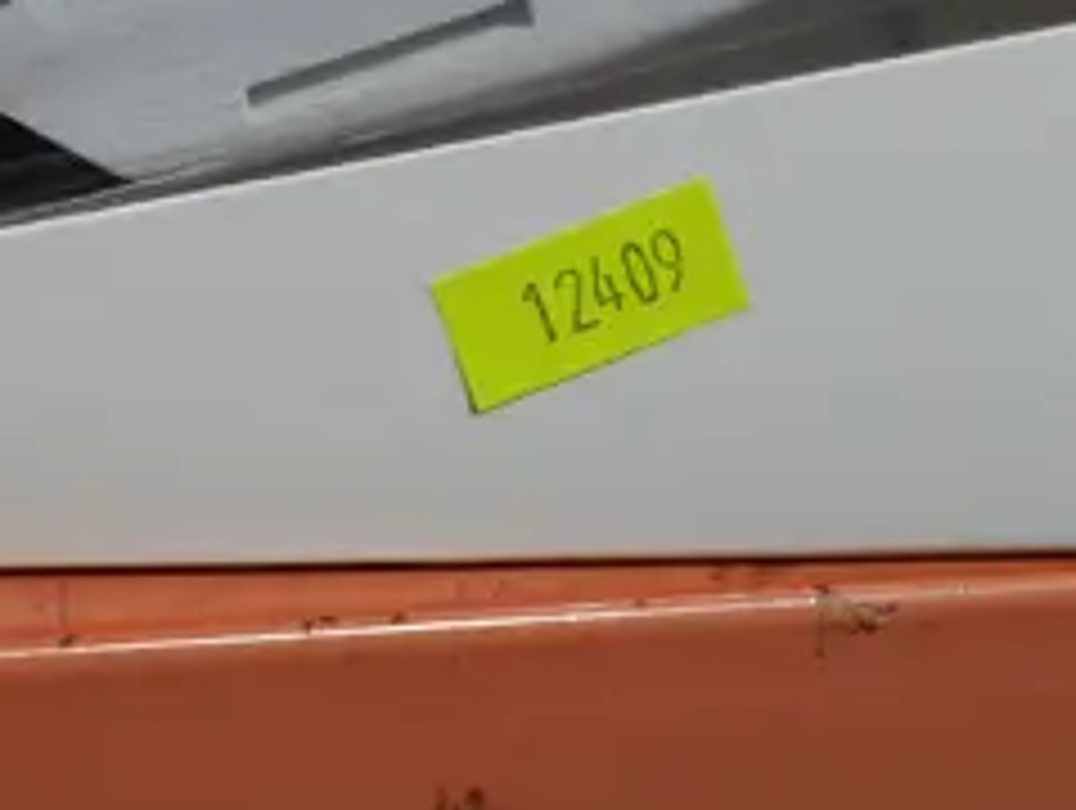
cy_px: 7
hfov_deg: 14.1
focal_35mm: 137
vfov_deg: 10.8
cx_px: -36
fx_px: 4265
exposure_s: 1/80
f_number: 3.6
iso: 200
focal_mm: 16
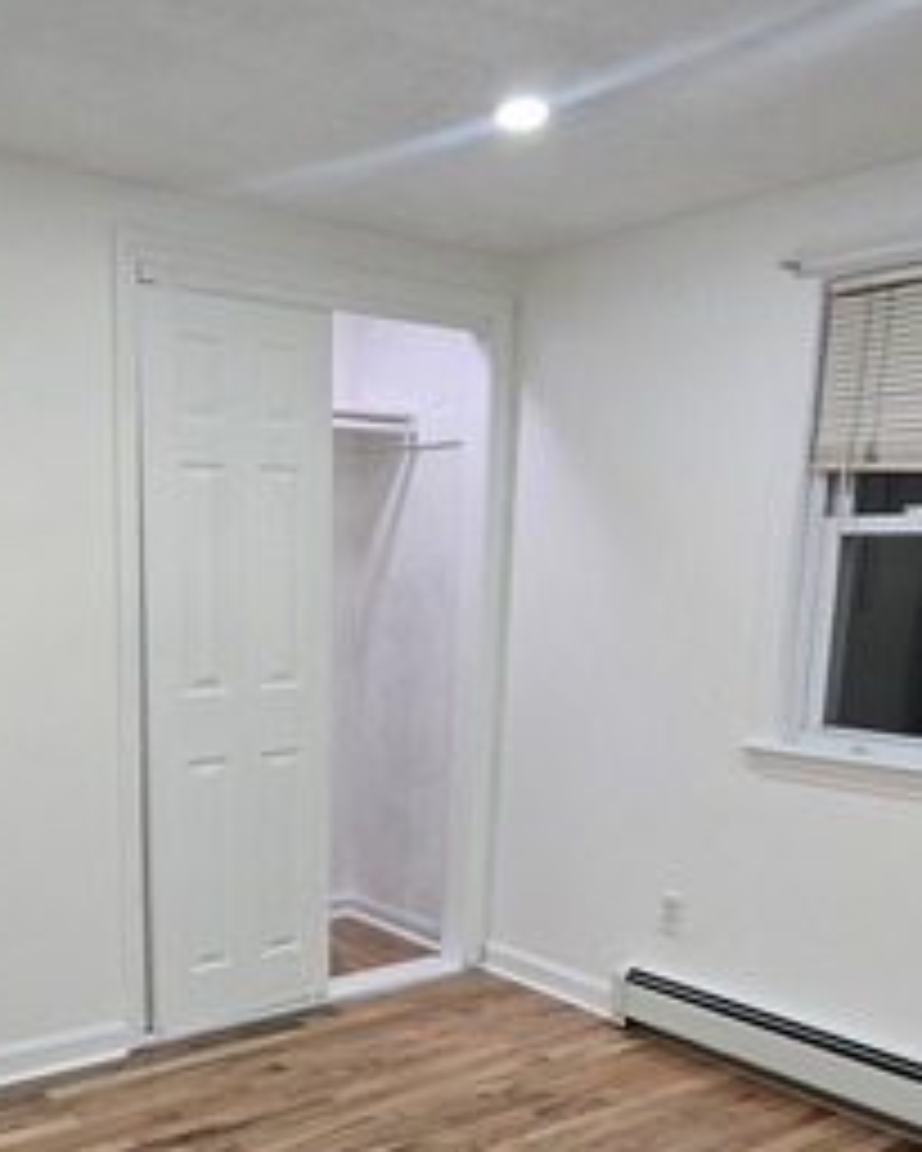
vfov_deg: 52.6
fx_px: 1125
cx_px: 270
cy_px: 812
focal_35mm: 33
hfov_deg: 43.6
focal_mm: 2.2
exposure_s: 1/60
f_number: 2.2
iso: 160
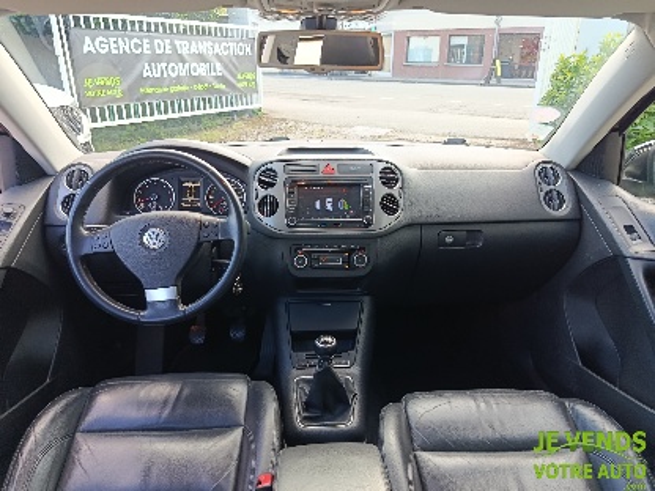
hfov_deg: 71.6
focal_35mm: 24
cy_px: 246
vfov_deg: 56.8
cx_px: 328
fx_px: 454
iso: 209
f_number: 1.7
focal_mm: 5.24
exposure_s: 1/100
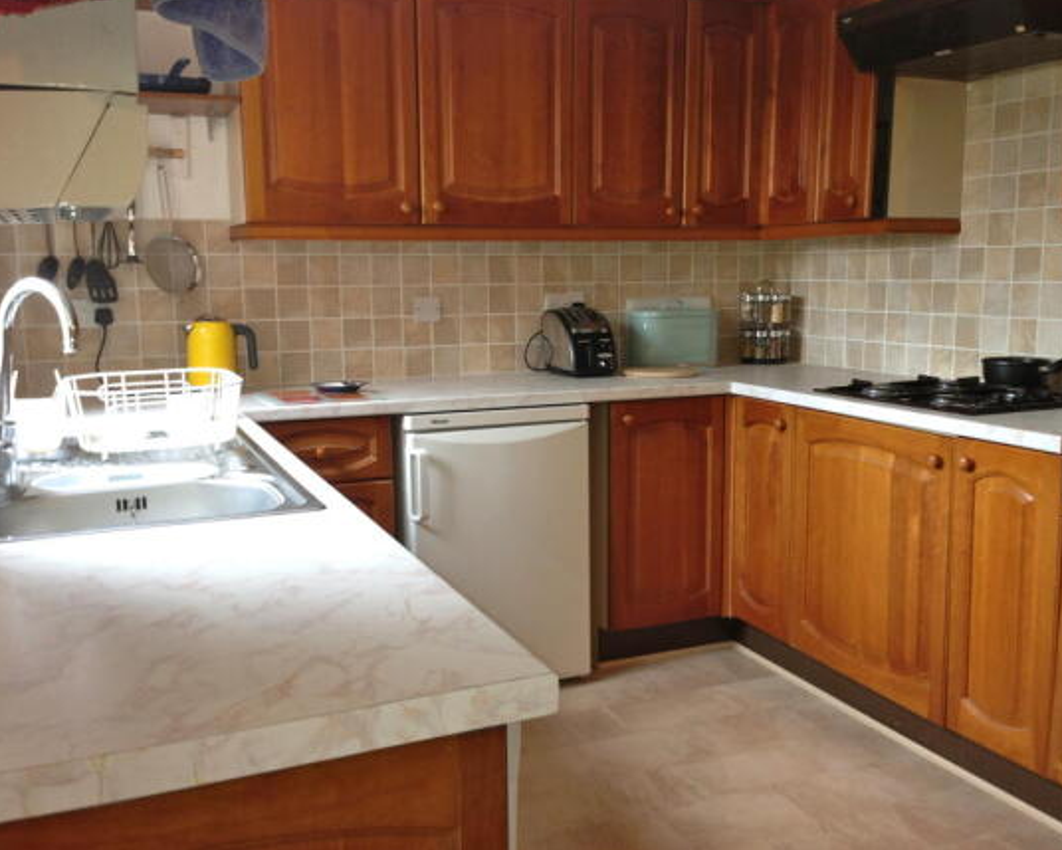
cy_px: 419
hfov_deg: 51.5
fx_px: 1100
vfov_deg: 42.2
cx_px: 538
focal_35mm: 35
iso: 80
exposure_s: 1/20
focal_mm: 4.13
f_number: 2.4
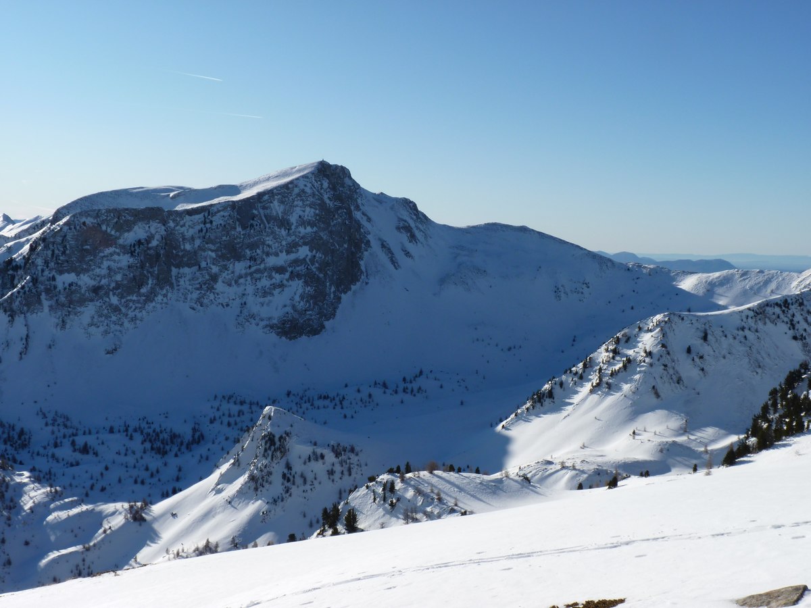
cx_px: 406
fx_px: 1007
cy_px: 304
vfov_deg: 33.6
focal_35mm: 43
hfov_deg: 43.9
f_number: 5.6
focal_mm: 7.6
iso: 80
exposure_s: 1/500
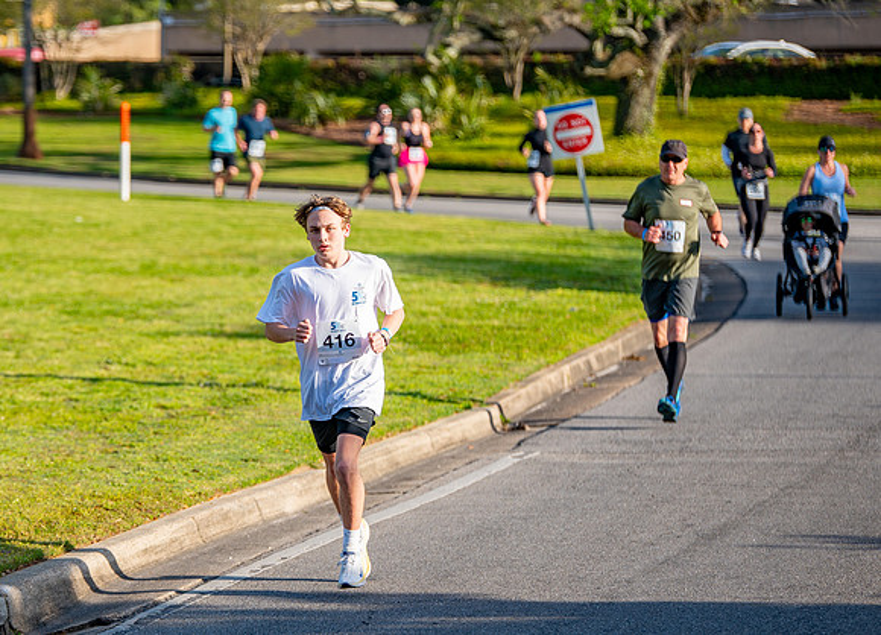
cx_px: 301
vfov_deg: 7.9
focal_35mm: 183
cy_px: 302
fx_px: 4605
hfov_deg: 10.9
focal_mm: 135
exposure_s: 1/800
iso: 100
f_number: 2.8
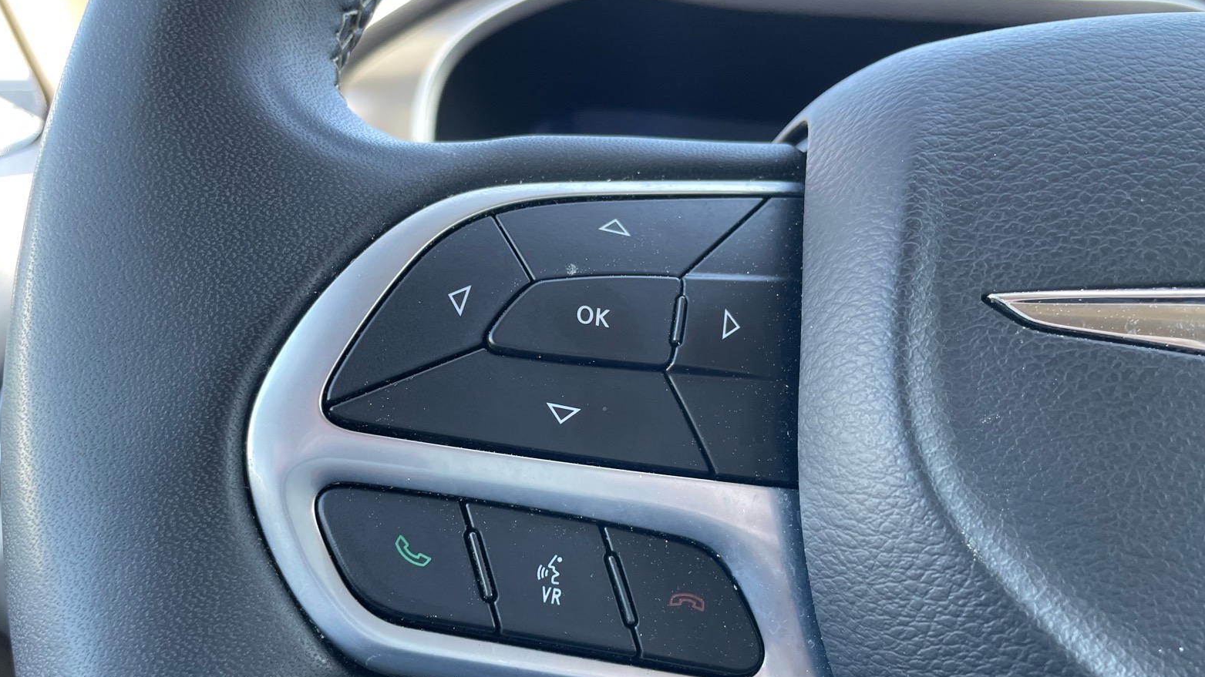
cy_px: 410
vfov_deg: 40.0
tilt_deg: -11.4
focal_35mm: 29
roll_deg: +1.1
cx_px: 590
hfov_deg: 66.1
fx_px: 927
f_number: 1.6
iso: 125
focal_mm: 4.2
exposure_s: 1/121
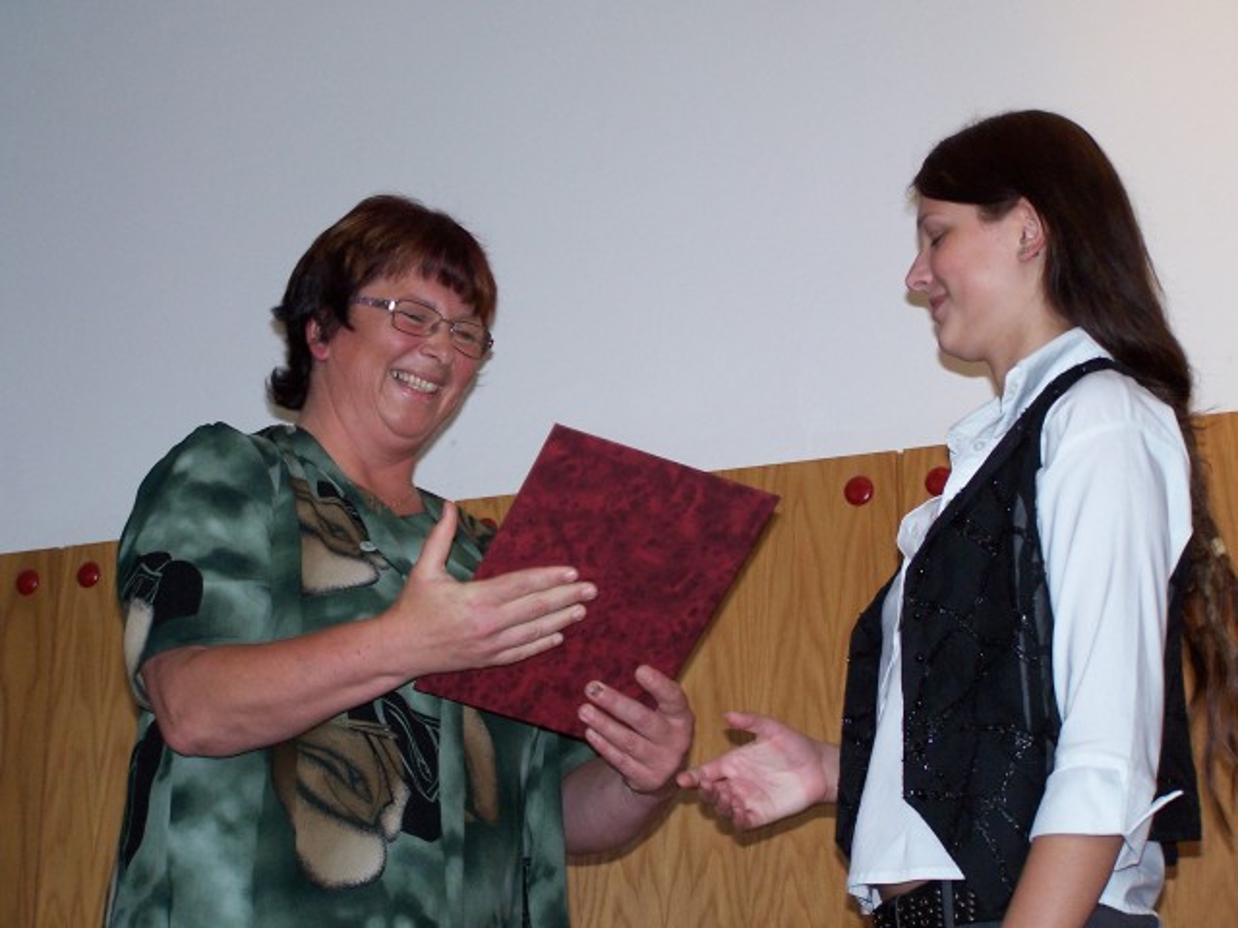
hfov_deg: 26.0
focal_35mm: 75
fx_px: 2682
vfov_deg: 19.6
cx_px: 619
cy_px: 464
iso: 140
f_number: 3.2
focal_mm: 12.4
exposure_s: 1/90
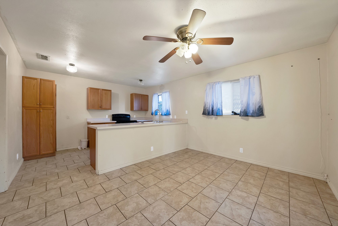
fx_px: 113
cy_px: 113
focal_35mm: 12
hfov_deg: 112.6
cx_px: 169
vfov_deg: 90.1
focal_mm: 12
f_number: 9
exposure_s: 1/4
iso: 640
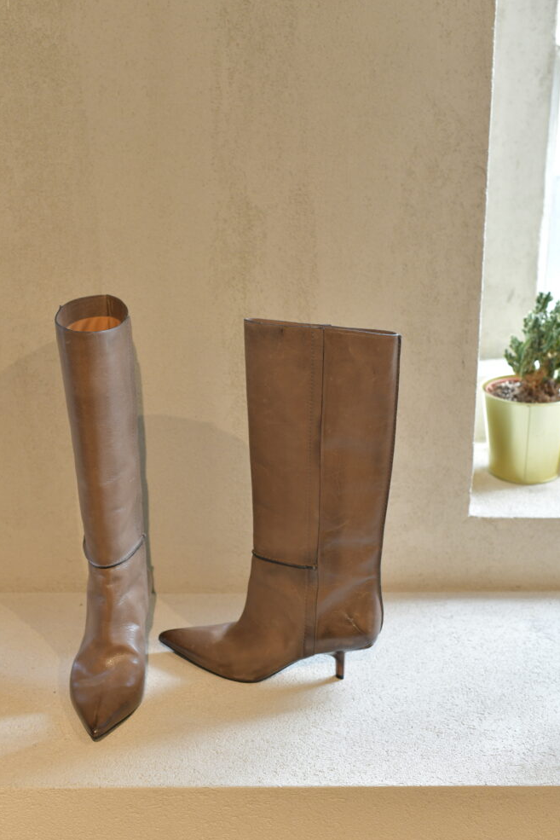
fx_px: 1213
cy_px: 414
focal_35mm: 52
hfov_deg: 26.0
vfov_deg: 38.2
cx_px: 275
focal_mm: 50
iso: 800
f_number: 5.6
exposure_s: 1/80
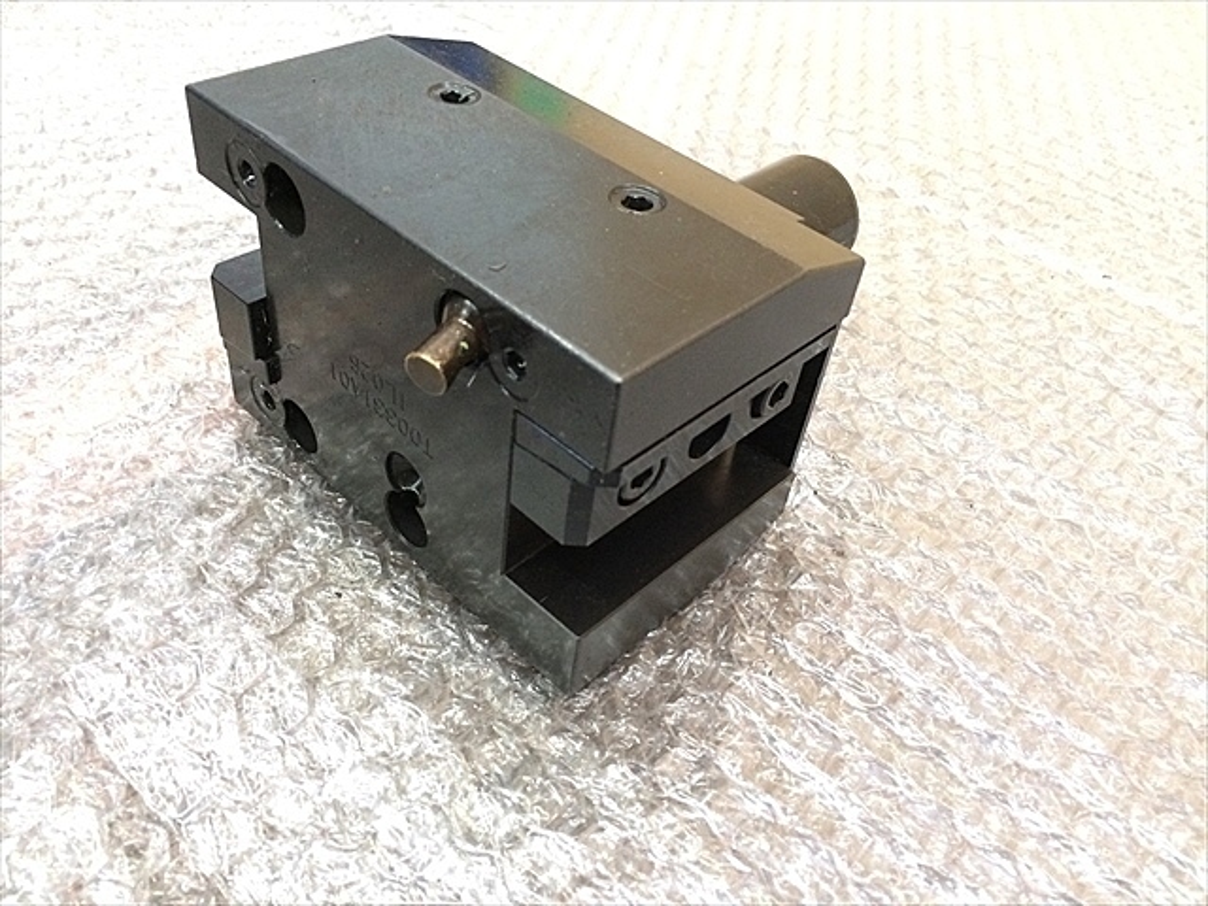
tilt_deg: -45.6
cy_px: 453
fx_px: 1012
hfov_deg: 61.7
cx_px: 604
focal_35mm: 29
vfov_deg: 48.2
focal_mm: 4.15
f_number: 2.2
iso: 250
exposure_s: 1/30
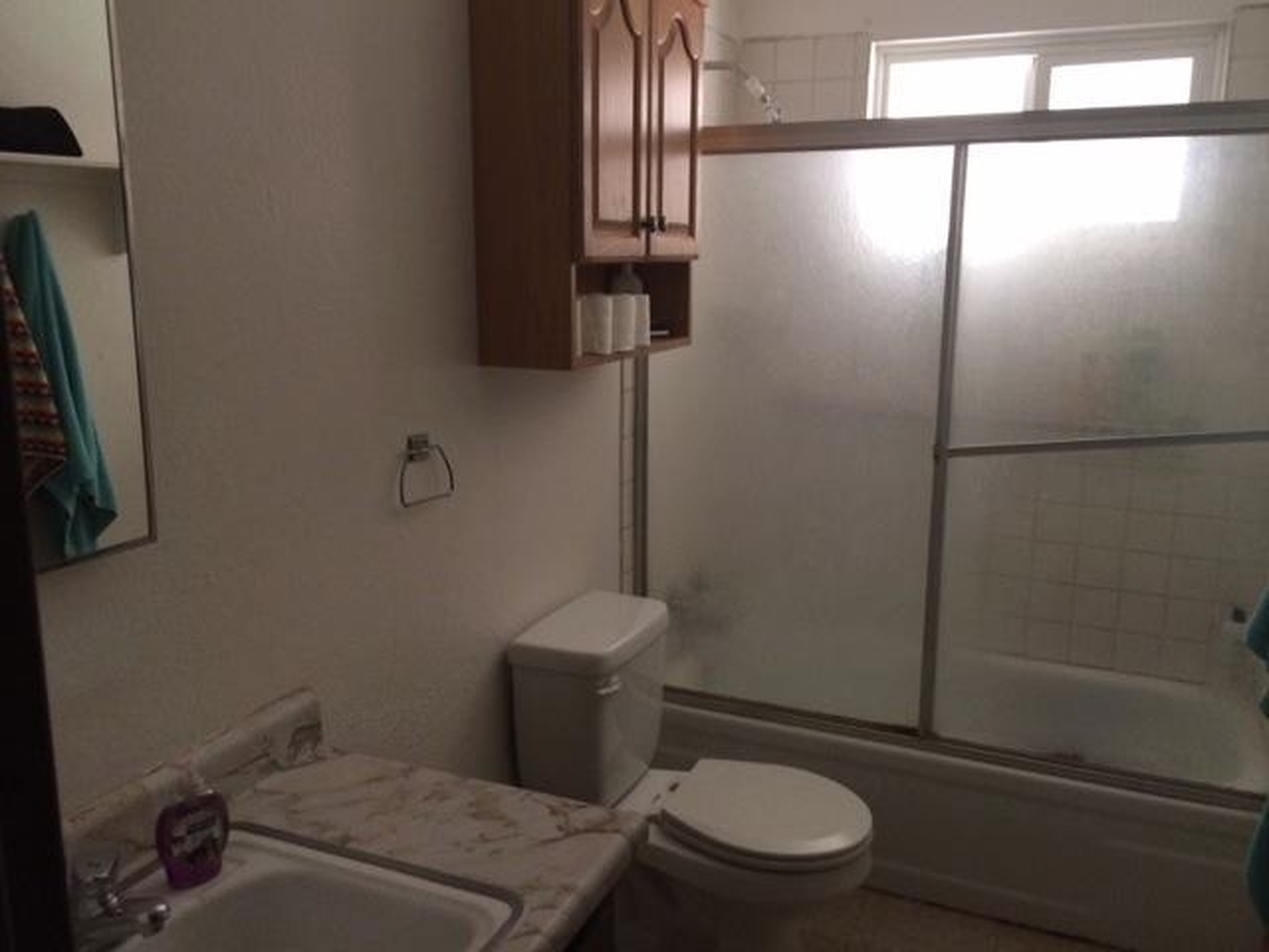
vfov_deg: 46.8
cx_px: 634
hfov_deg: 60.0
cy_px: 476
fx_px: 1100
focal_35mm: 30
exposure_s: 1/30
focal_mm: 4.12
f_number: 2.2
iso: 160
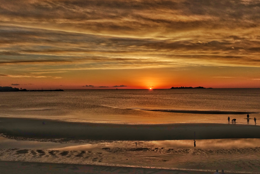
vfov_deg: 37.9
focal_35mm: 35
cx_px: 131
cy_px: 86
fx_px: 253
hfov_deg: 54.4
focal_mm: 12.63
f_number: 8
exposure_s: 1/1000
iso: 400
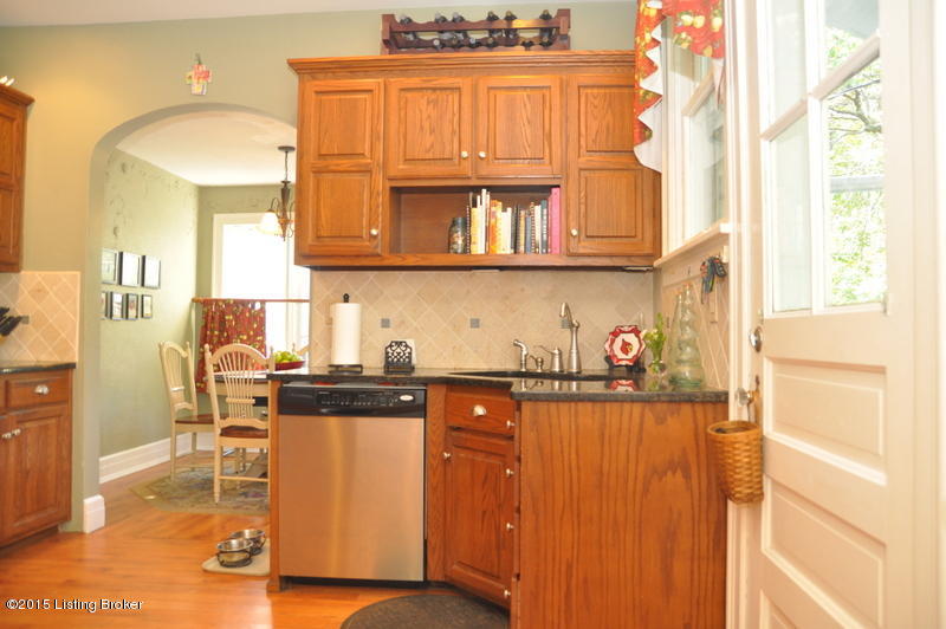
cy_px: 314
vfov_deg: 28.0
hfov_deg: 41.1
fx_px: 1260
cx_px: 473
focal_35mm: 48
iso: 720
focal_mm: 32
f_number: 4
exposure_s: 1/60
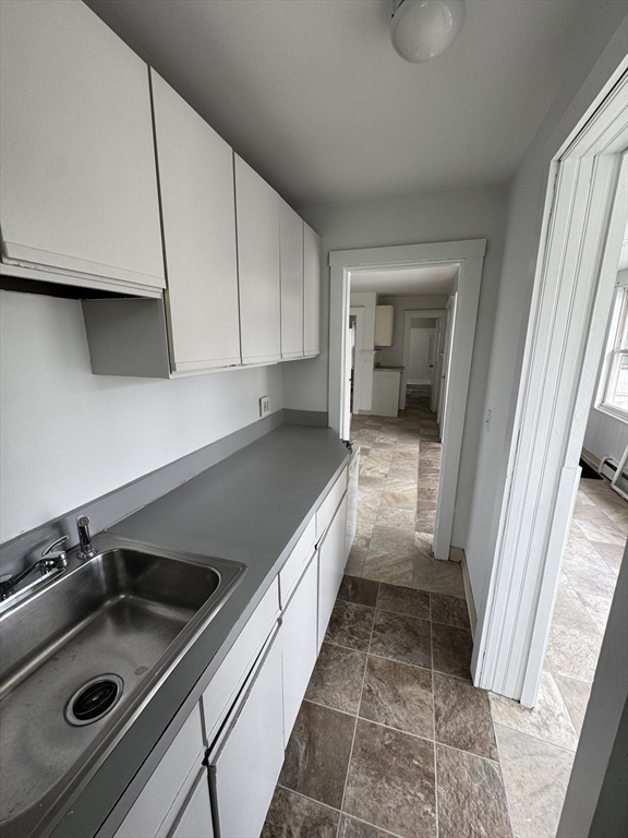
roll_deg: -0.4
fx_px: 339
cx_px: 314
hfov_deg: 85.7
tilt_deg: -13.4
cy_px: 419
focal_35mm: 14
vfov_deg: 102.1
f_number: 2.2
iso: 64
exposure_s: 1/99
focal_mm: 2.22
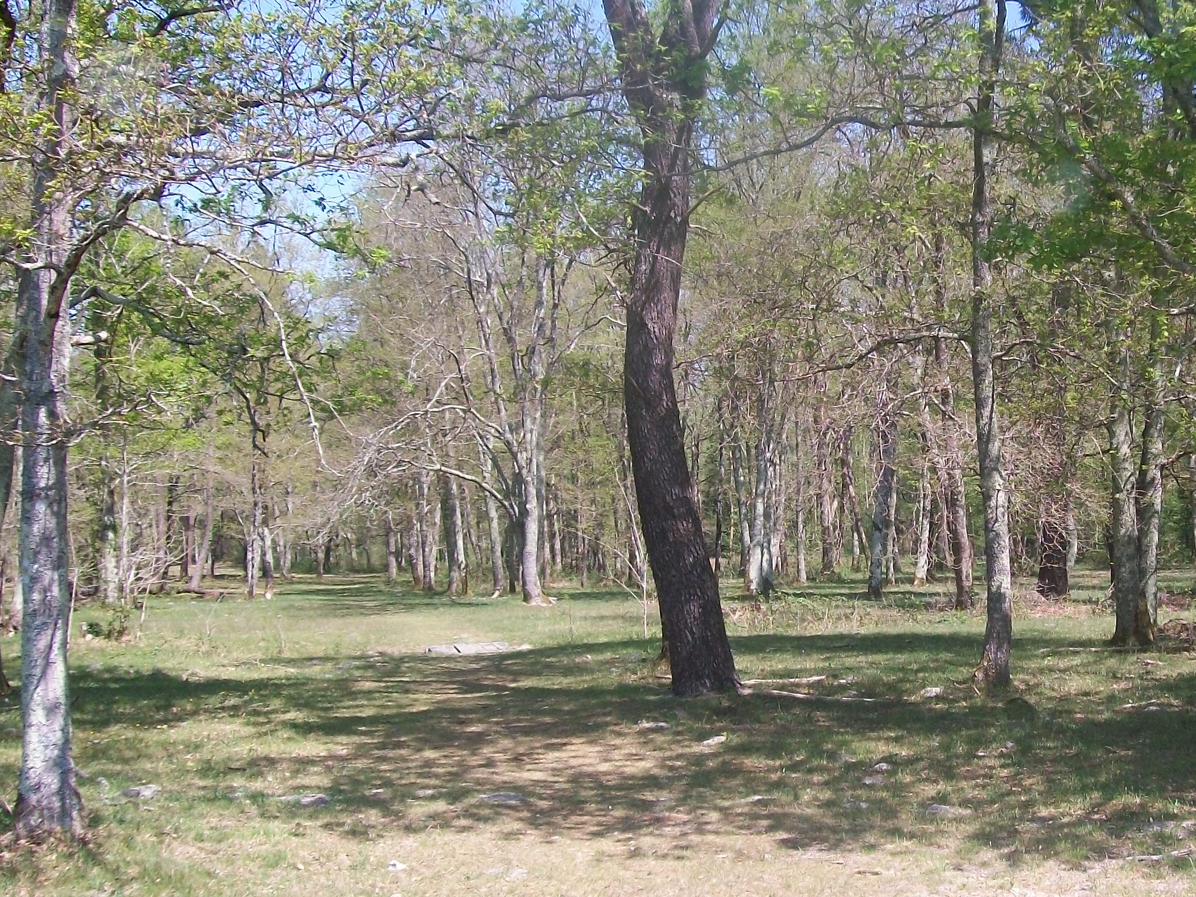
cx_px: 816
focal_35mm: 50
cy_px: 478
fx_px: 1728
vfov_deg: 29.1
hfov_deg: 37.7
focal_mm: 6
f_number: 2.7
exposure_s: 1/640
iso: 80
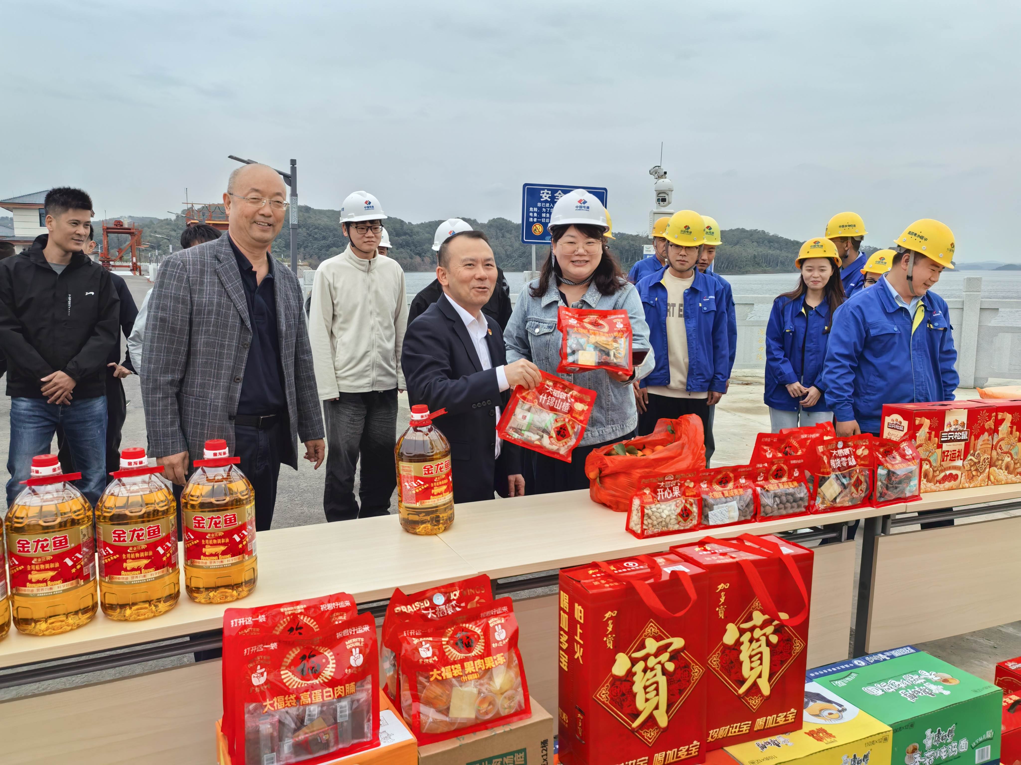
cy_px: 382
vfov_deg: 51.4
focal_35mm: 27
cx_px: 510
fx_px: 796
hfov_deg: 65.3
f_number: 1.9
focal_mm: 5.52
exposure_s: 1/1658
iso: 50
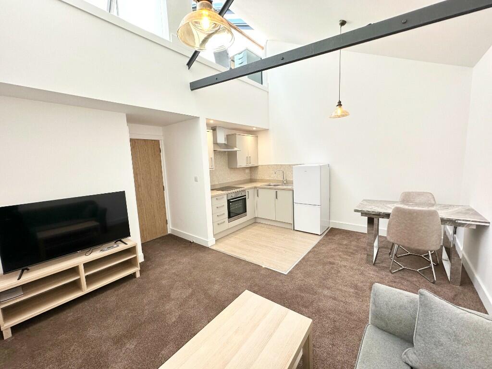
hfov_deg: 102.1
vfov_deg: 85.7
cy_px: 184
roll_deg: +1.3
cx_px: 246
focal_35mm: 14
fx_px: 199
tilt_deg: -7.1
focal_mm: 2.22
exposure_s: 1/99
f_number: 2.2
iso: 64
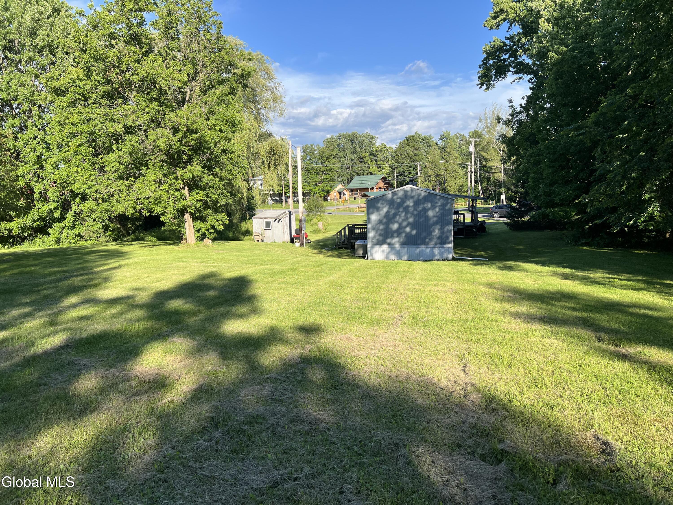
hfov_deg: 67.3
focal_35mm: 26
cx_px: 336
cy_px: 252
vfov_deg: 53.1
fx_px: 505
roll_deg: +1.4
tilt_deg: -7.4
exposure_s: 1/2252
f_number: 1.5
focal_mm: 5.7
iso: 50
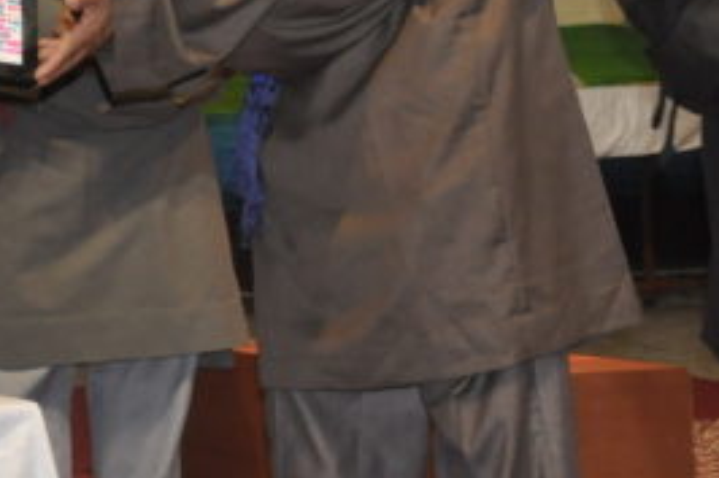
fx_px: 3453
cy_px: -70
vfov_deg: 7.9
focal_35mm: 173
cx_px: -308
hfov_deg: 11.5
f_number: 4.2
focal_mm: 30
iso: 1000
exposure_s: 1/60
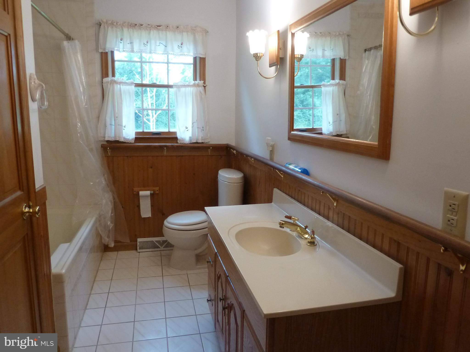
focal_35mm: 25
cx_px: 235
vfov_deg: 54.9
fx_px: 339
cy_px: 176
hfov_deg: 69.4
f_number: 3.3
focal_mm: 4.1
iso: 250
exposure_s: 1/30
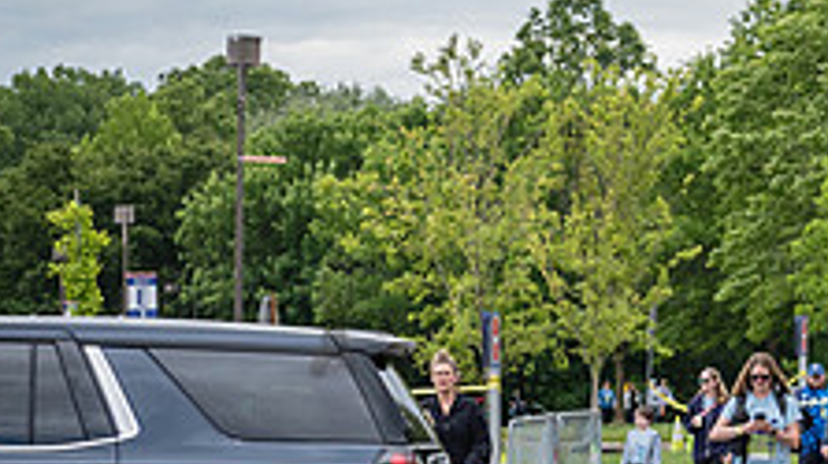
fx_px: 5638
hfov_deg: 8.3
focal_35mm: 257
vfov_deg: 4.7
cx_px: 967
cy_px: 355
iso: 400
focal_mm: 62
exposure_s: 1/1600
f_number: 4.5
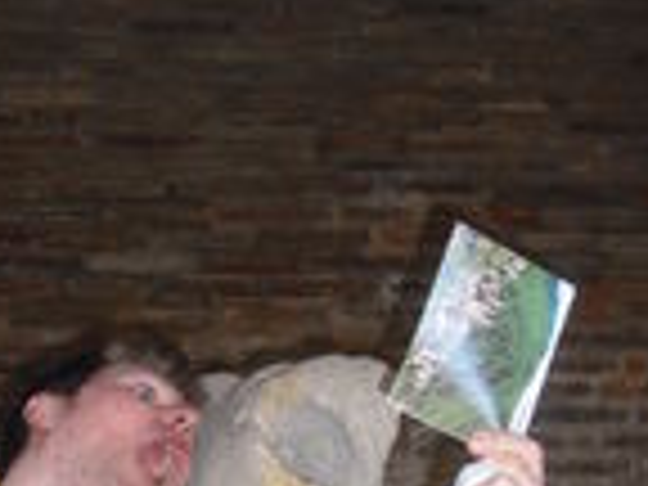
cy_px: 531
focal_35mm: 78
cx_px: 144
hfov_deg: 24.7
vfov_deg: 18.2
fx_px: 1460
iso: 100
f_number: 2.6
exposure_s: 1/60
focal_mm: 4.65
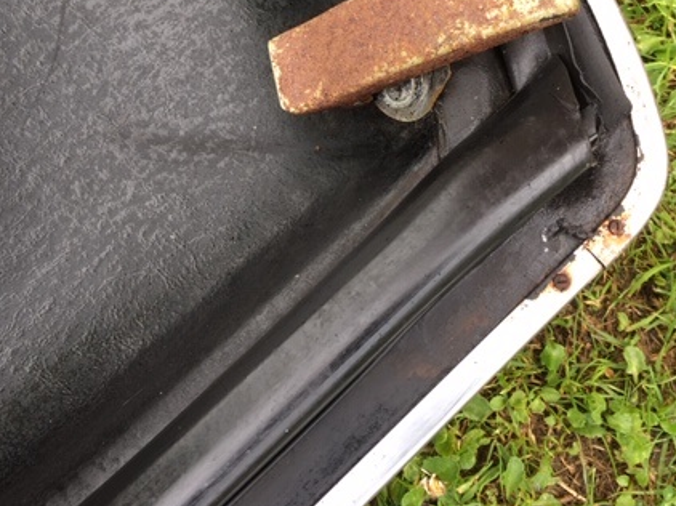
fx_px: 859
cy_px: 133
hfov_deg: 43.0
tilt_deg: -74.3
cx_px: 333
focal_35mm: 44
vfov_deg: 32.3
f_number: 2.2
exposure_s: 1/100
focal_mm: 4.15
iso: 25
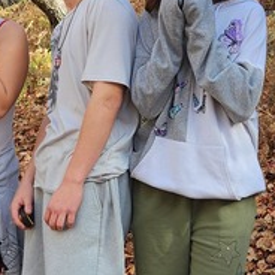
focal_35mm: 113
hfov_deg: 15.3
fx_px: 1016
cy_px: 87
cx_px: 63
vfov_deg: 15.4
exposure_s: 1/180
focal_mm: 5.4
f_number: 1.8
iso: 20
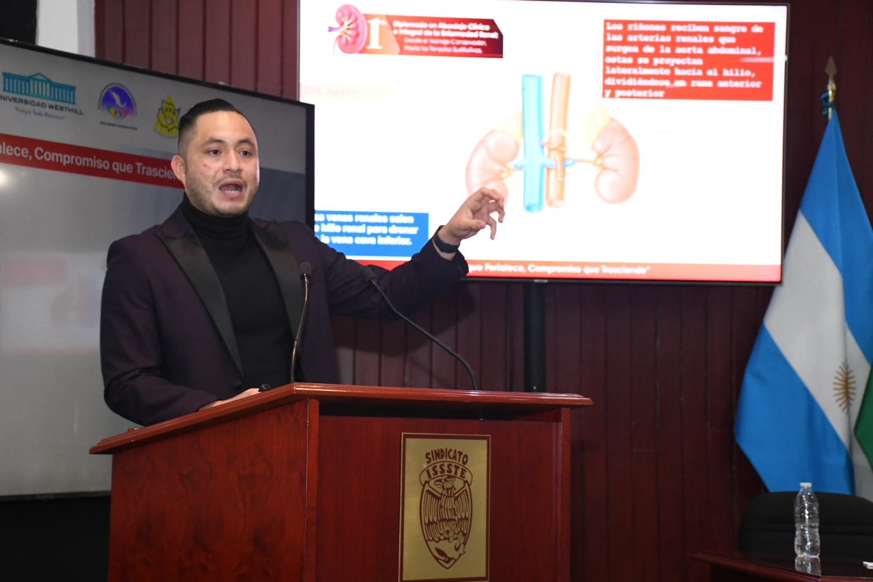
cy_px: 291
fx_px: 1891
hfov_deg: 26.0
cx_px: 436
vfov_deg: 17.5
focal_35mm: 78
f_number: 6.3
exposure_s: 1/125
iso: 3200
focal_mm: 52
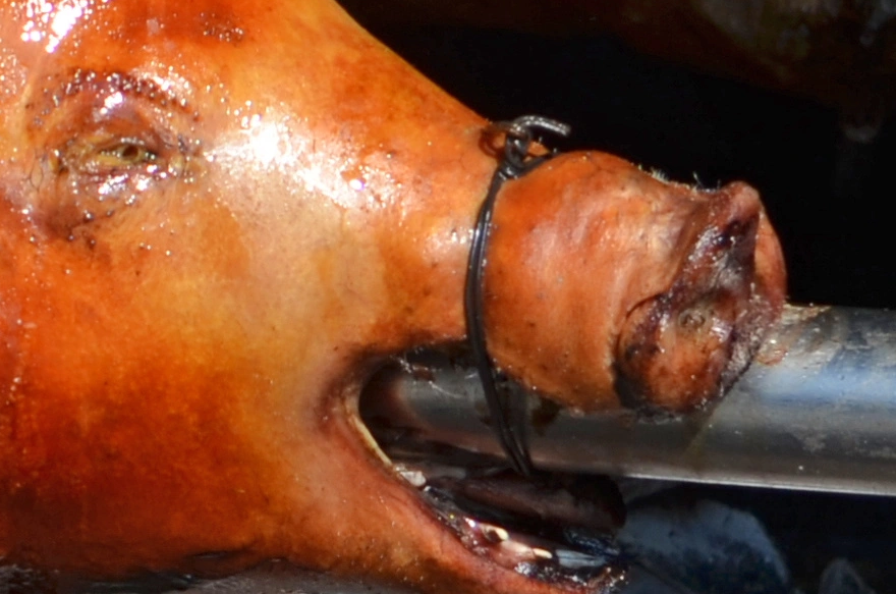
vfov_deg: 3.0
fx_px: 11471
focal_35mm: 462
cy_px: -9
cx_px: -1197
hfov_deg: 4.4
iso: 100
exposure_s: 1/500
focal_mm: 55
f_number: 7.1
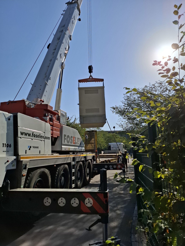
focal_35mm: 23
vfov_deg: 73.9
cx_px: 92
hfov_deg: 58.9
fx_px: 164
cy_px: 123
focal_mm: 5.54
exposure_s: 1/6098
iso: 50
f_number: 1.8
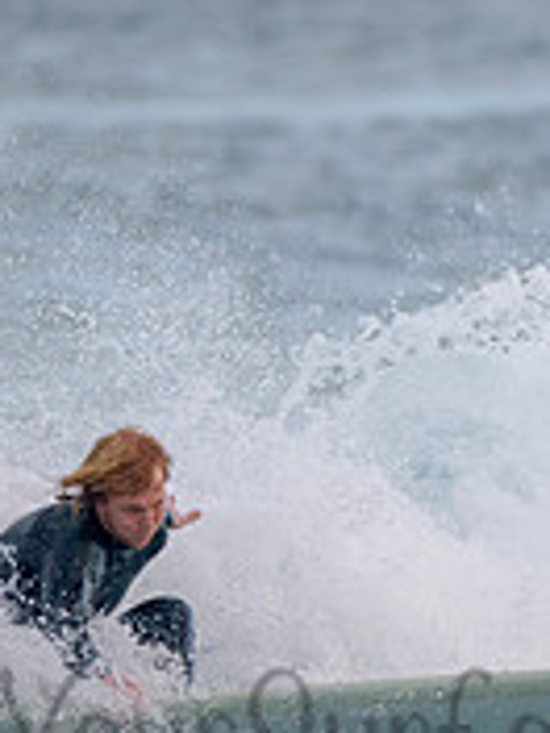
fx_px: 41120
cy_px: 526
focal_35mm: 1941
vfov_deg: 1.0
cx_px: 159
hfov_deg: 0.8
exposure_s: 1/1250
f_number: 5.6
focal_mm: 500
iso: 720
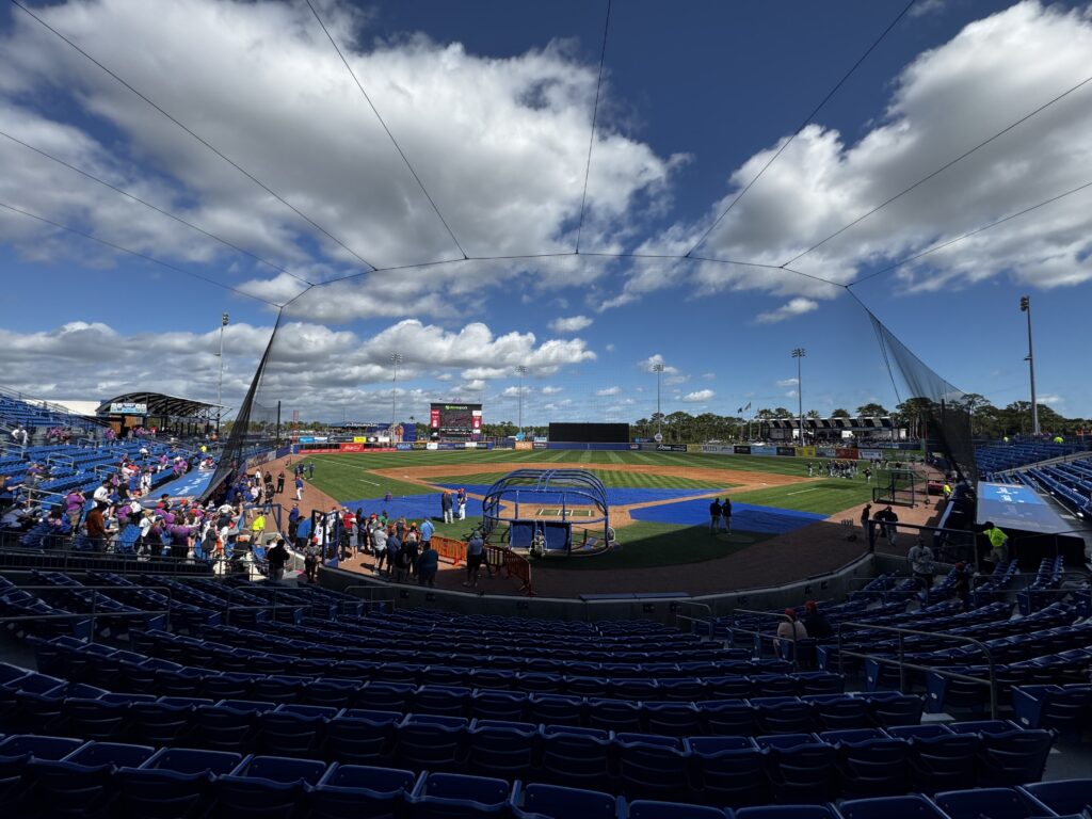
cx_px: 546
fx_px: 442
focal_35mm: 14
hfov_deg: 102.1
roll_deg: -0.8
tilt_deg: +2.6
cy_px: 410
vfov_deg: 85.7
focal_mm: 2.22
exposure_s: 1/2674
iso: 50
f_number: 2.2
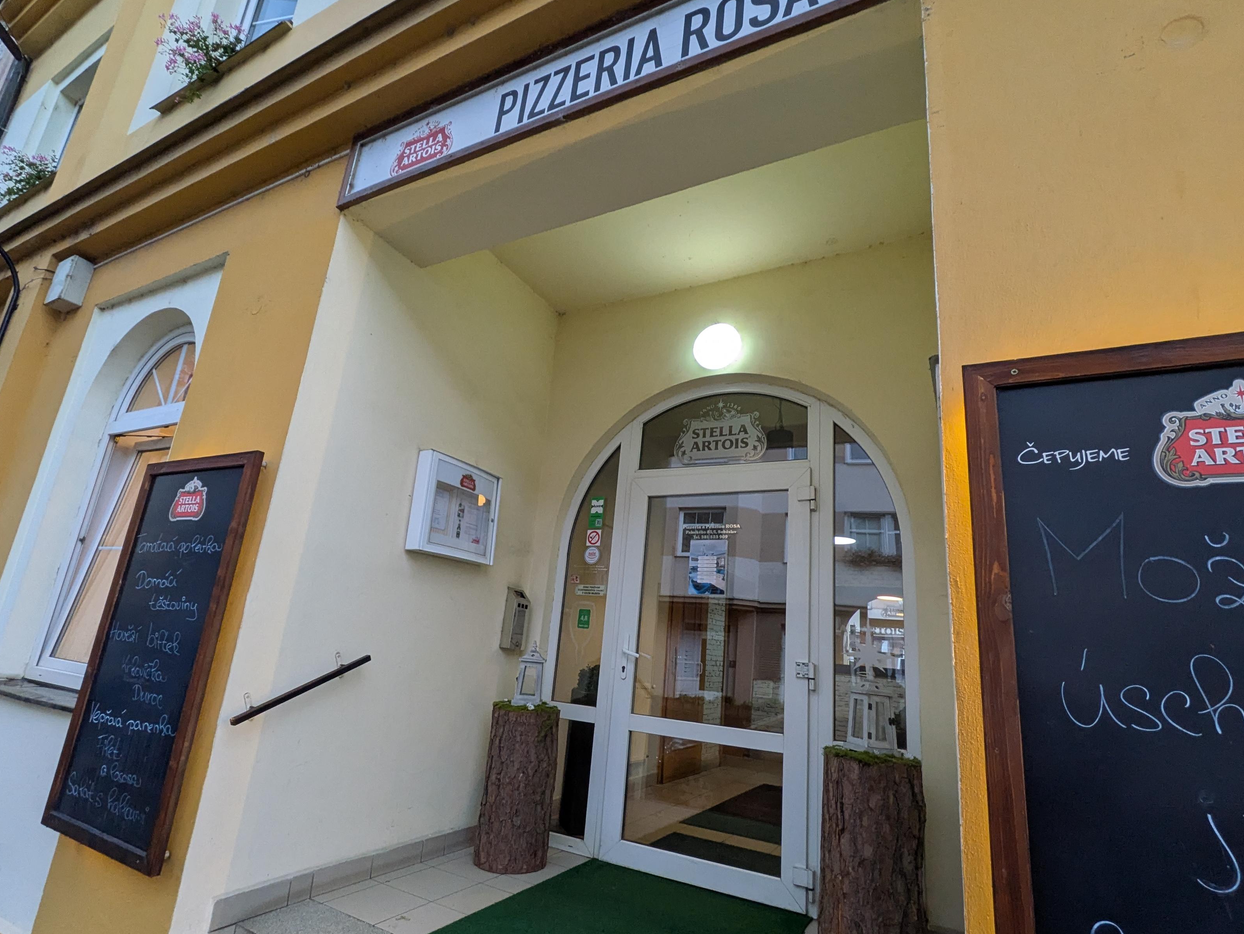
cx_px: 621
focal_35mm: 18
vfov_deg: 71.6
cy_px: 478
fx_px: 647
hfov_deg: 87.7
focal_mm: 1.83
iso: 232
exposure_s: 1/100
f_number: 2.2
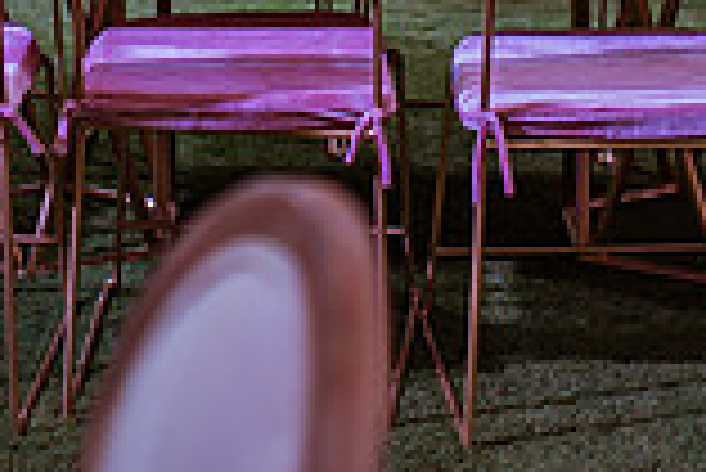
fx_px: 2532
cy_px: -333
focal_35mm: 129
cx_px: 270
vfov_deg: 10.1
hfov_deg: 15.9
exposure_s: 1/40
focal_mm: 35
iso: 640
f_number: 1.4
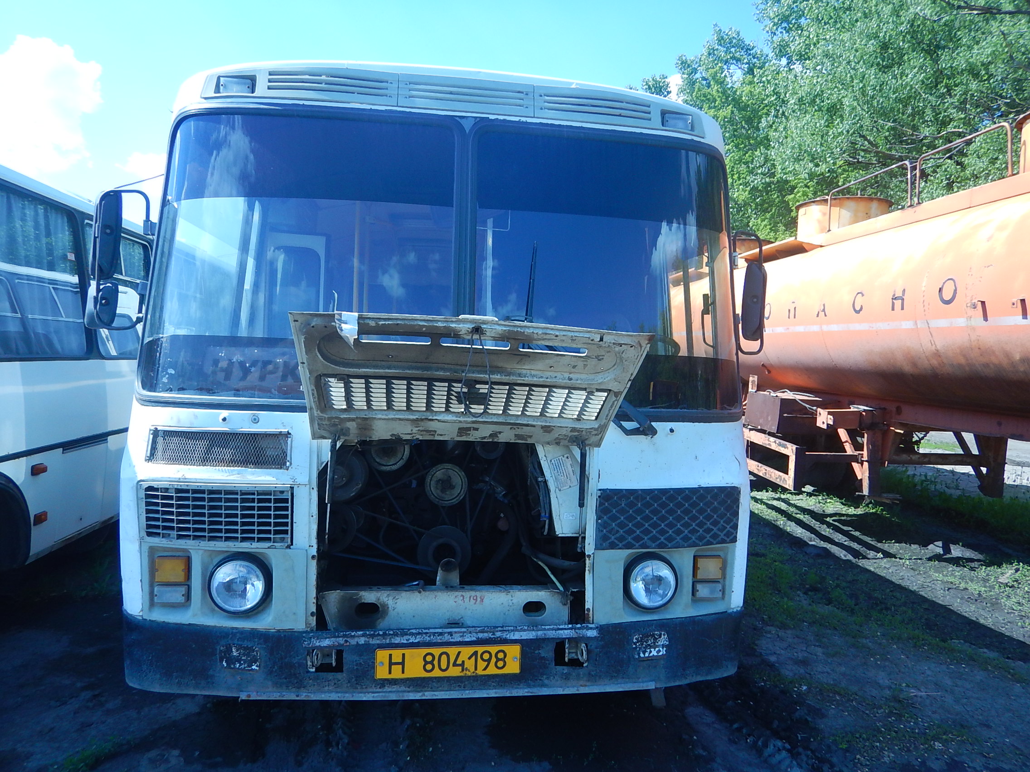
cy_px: 386
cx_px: 515
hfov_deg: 71.6
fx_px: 714
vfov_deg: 56.8
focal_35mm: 24
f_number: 2.8
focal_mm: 4.3
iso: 125
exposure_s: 1/800
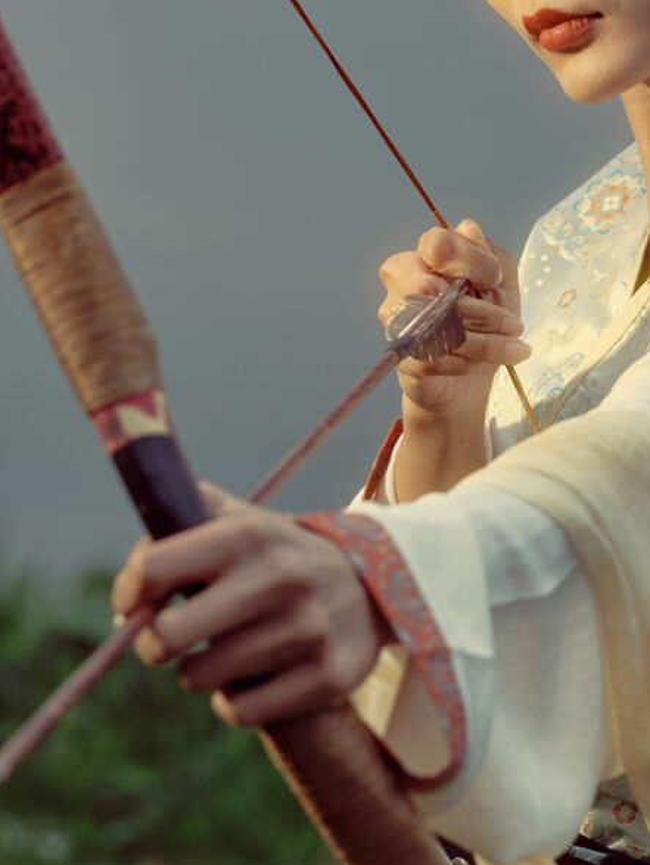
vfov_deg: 8.3
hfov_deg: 6.3
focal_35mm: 237
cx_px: 435
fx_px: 5927
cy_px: 423
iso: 500
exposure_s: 1/100
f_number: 5.6
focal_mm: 110
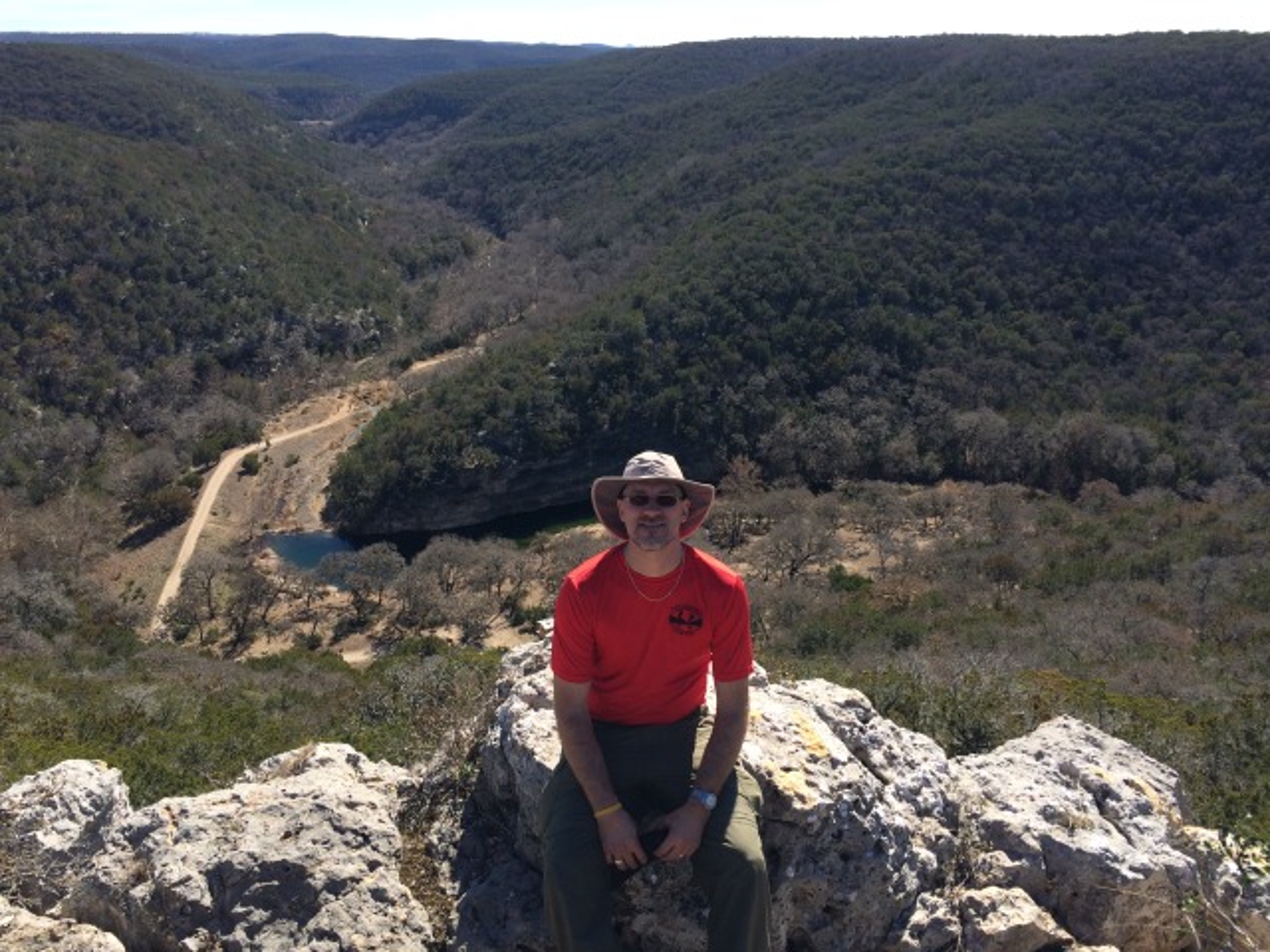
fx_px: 1064
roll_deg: +0.4
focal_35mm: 29
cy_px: 476
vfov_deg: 48.2
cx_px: 635
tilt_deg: -22.9
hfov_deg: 61.7
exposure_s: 1/1244
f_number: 2.2
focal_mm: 4.15
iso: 32
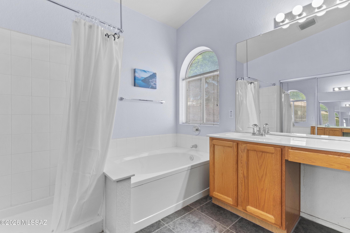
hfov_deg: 96.8
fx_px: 155
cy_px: 116
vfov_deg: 73.7
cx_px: 175
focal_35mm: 16
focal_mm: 16
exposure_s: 1/8
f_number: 18
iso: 2000
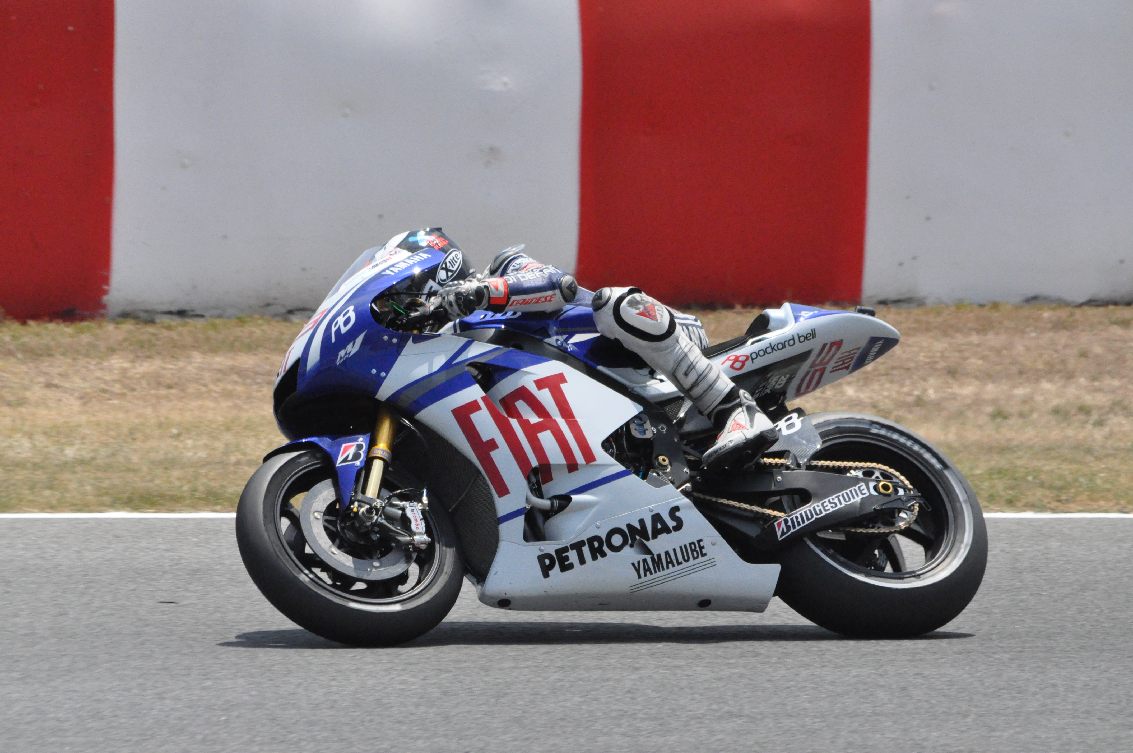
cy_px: 376
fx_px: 23575
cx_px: 566
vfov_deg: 1.8
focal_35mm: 750
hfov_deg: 2.8
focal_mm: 500
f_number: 14
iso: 3200
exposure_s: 1/4000
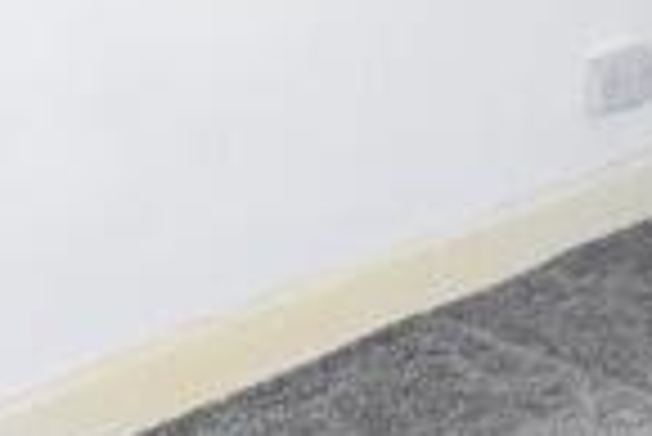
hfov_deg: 18.4
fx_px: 1922
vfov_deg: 11.3
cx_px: 751
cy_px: -528
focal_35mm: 106
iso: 400
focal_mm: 10
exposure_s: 1/80
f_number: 4.5
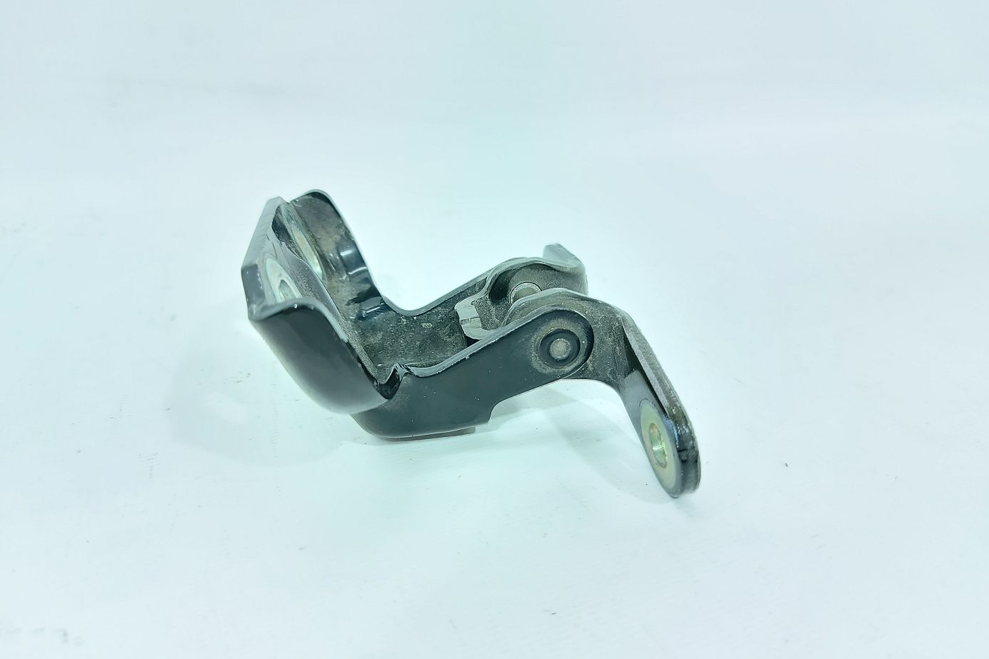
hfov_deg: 71.5
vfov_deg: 51.3
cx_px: 494
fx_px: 687
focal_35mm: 25
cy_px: 327
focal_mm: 5.23
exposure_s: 1/50
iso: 200
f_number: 1.8
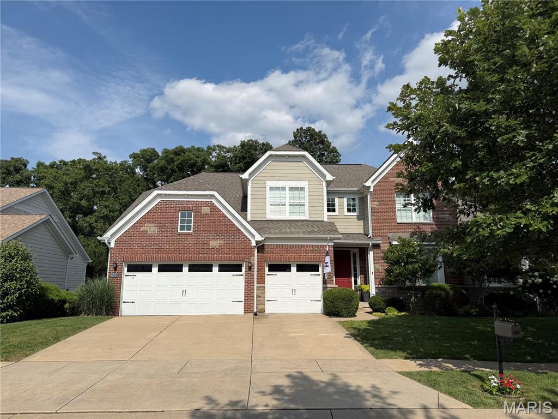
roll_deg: +0.3
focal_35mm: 24
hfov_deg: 71.6
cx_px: 279
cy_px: 210
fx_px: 387
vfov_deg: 56.8
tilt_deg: +10.7
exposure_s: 1/5714
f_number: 1.78
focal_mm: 6.76
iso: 80
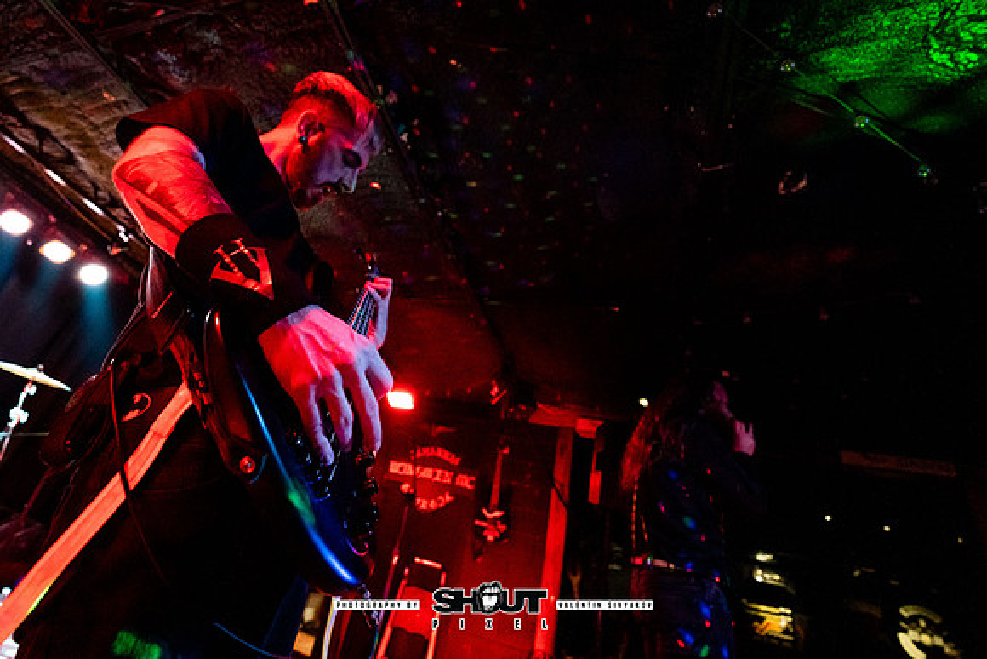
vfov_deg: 70.7
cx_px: 447
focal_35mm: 17
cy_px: 266
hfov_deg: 94.0
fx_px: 458
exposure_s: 1/200
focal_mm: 14
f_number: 2.8
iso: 3200
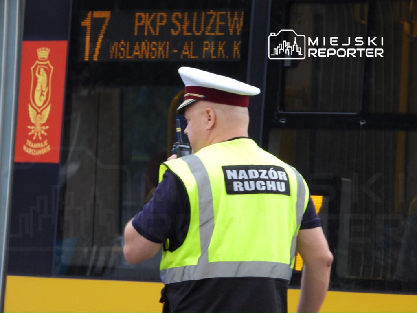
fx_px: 6421
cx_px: 208
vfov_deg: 2.8
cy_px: 156
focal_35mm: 533
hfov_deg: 3.7
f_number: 5
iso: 400
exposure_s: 1/60
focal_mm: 95.8
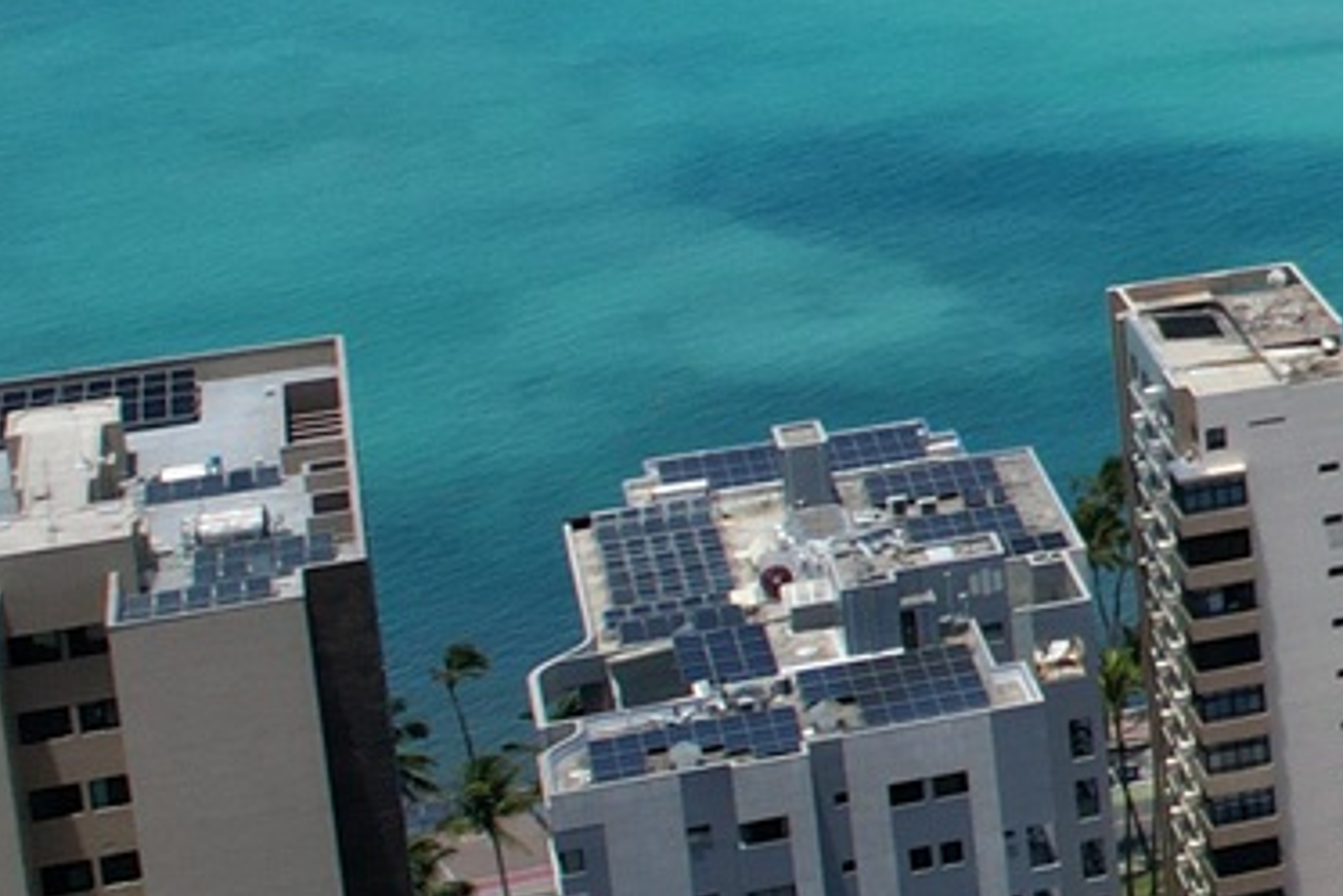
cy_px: -121
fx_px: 4404
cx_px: 3114
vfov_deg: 11.4
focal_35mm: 118
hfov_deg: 13.4
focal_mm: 8.38
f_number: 2.8
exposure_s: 1/2500
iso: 120
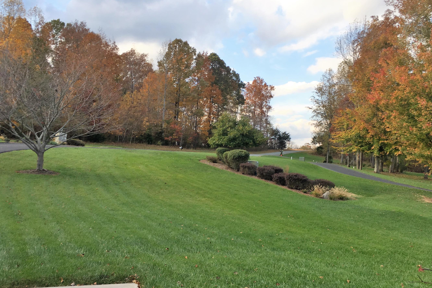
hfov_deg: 55.7
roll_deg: +1.2
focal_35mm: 34
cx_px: 238
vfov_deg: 38.9
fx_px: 408
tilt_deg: +6.1
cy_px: 154
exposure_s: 1/437
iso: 25
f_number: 2.2
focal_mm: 4.15
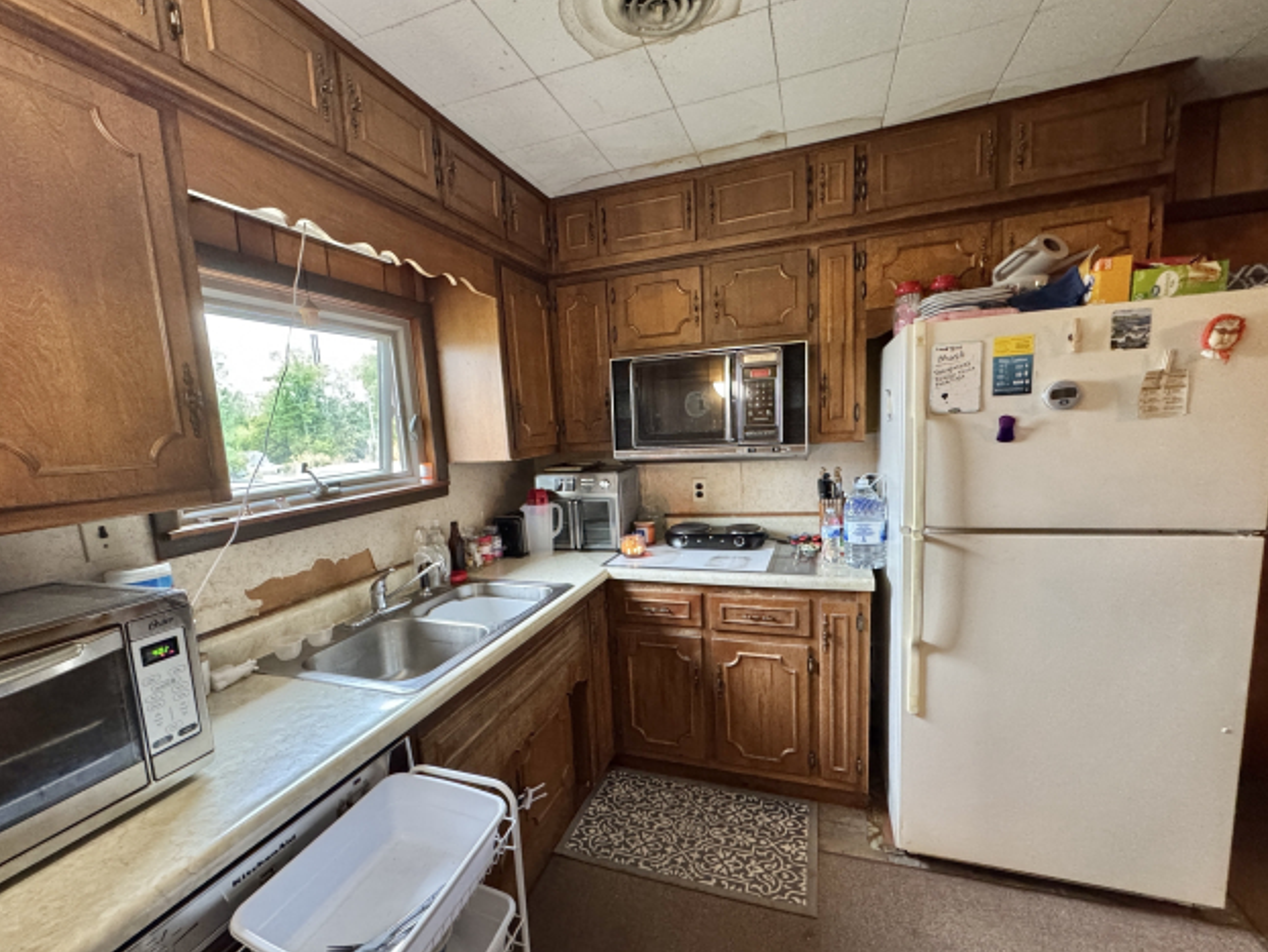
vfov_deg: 81.7
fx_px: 550
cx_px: 621
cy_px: 499
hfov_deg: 98.1
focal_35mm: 15
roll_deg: +3.4
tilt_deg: -7.6
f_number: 2.2
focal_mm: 2.22
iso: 640
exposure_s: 1/60
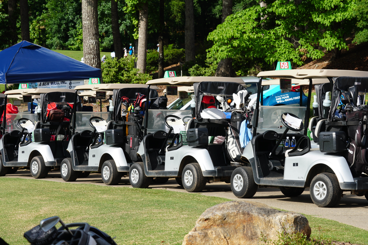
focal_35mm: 105
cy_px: 122
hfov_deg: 19.5
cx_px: 184
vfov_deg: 13.0
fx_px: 1073
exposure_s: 1/200
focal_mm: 70
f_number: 9
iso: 100
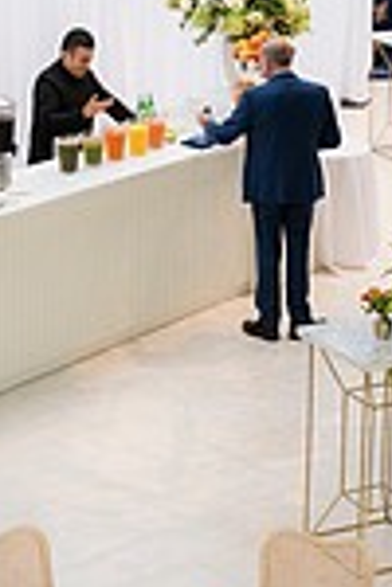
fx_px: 1715
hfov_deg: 13.0
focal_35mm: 105
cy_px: 254
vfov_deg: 19.4
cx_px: 82
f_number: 2.8
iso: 1800
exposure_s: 1/160
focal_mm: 35
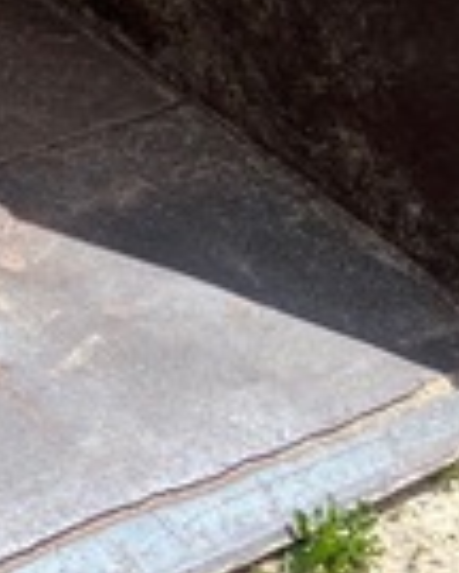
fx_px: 2547
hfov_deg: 9.0
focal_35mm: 150
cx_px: -727
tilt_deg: -43.2
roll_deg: -9.2
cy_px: 212
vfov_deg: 12.8
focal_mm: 4.25
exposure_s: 1/1927
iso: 32
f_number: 1.8
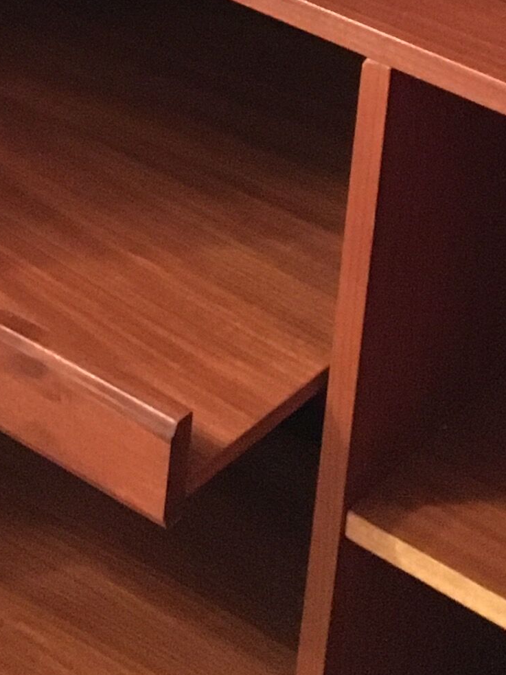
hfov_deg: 12.3
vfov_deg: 14.9
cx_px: 31
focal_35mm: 119
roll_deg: -3.8
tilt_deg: -15.0
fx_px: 2320
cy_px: -435
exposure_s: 1/17
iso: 640
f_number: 2.2
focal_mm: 4.15
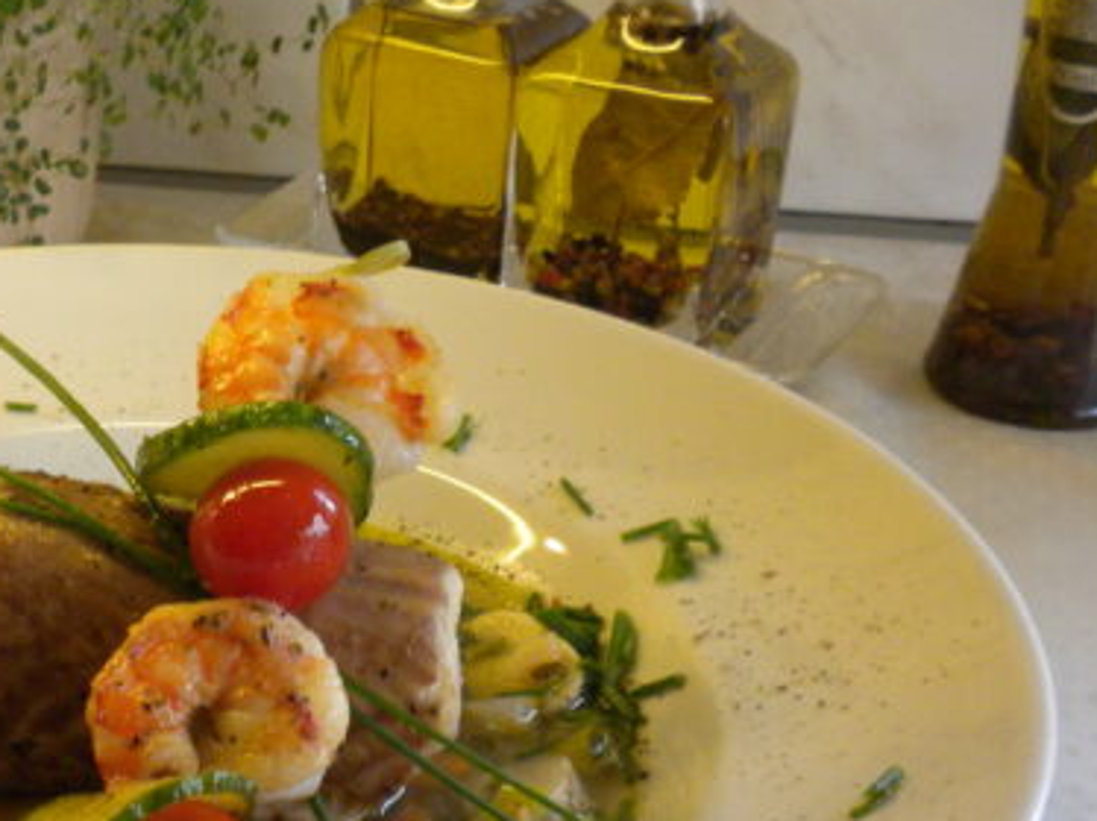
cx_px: 150
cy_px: 522
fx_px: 2407
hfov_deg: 25.0
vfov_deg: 19.3
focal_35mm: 76
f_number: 3.5
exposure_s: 1/60
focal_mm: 6.6
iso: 335
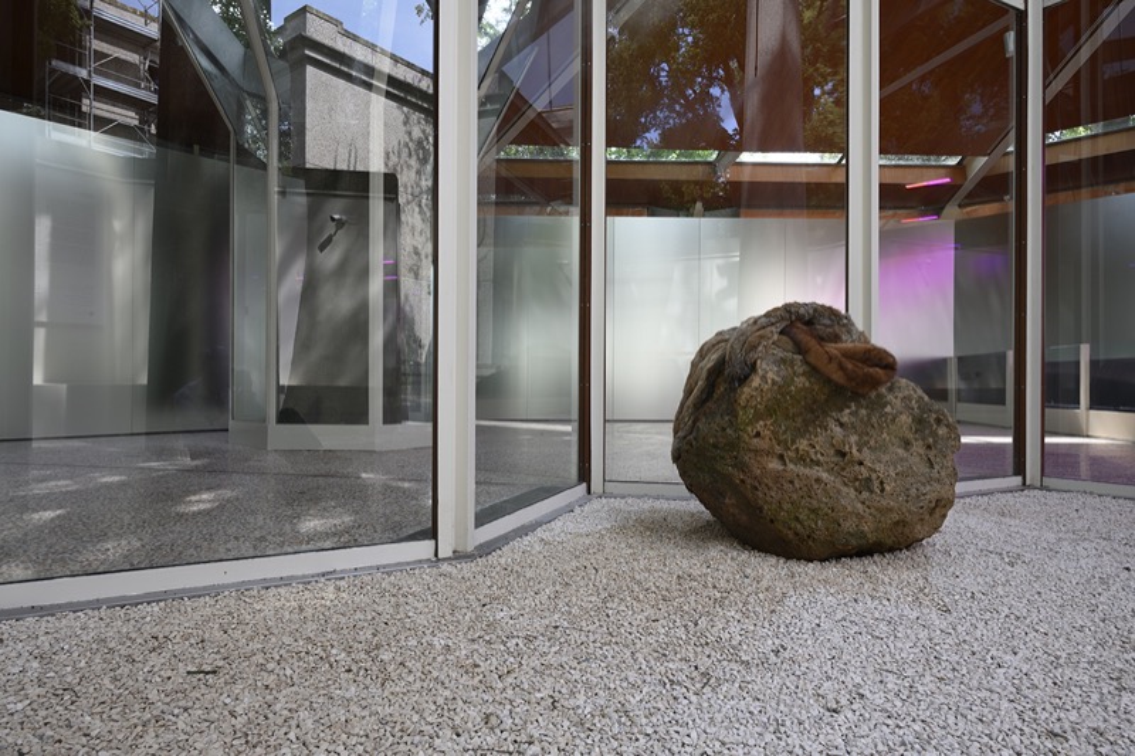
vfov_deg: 61.9
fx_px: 630
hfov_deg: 84.0
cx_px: 568
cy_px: 378
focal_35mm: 20
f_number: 8
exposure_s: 1/30
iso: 100
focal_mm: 20
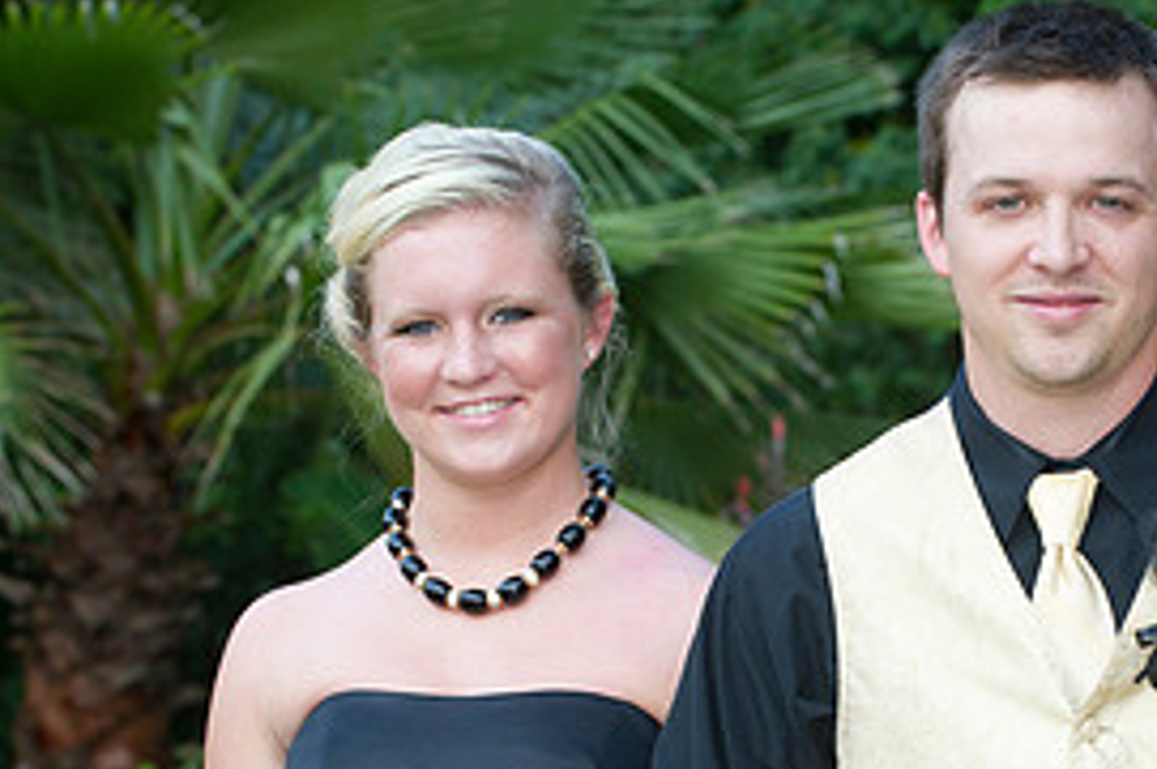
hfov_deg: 9.8
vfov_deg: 6.5
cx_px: 824
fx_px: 6741
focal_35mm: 210
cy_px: 666
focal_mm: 98
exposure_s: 1/125
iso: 800
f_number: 5.6
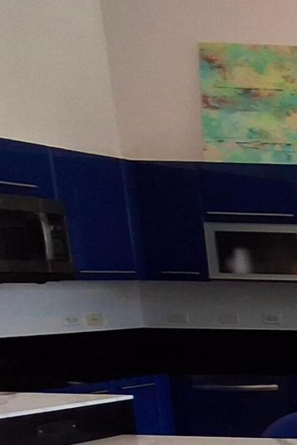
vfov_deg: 27.9
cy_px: 423
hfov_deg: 11.1
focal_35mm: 69
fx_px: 854
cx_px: 912
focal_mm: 1.64
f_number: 2.2
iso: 40
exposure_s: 1/120
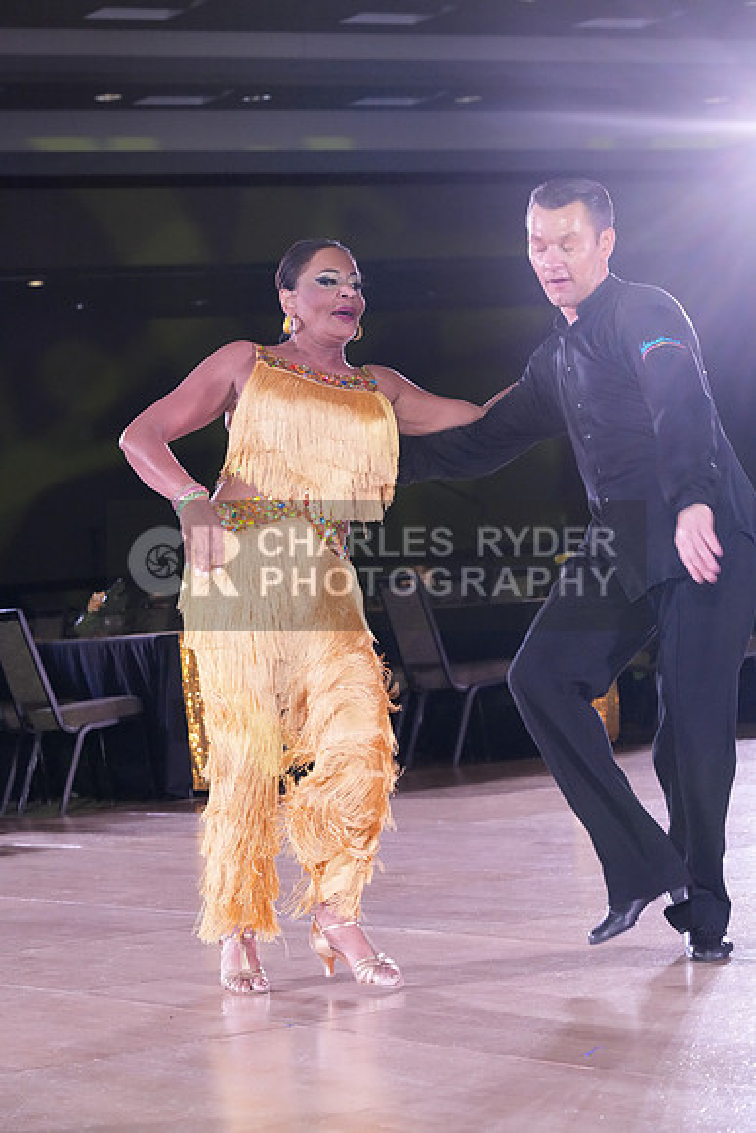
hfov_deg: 13.6
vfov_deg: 20.2
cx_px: 378
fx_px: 3179
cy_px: 566
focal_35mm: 101
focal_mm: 101
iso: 6400
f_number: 6.3
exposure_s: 1/250
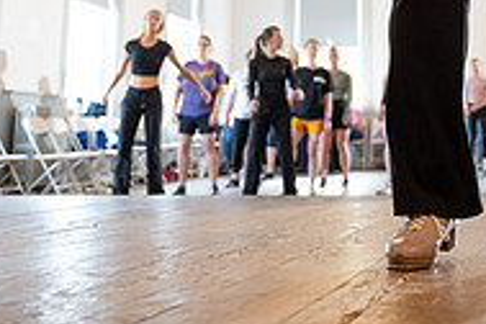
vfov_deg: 14.9
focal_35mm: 86
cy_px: -145
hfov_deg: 23.2
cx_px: 417
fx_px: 1161
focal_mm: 28
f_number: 2.8
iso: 1600
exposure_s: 1/250
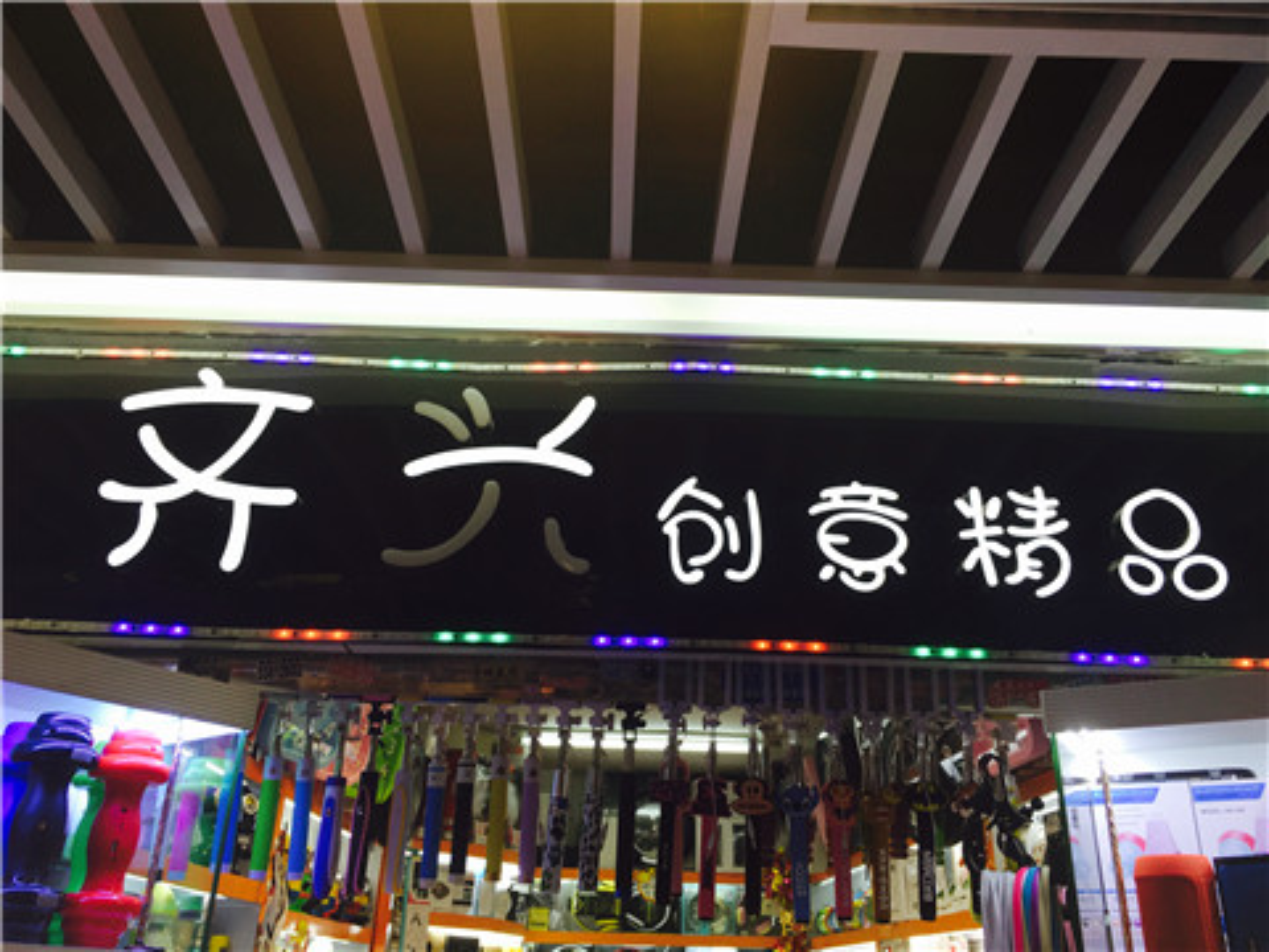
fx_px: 1063
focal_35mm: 29
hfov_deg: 61.7
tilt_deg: +26.6
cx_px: 634
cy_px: 476
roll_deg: -2.3
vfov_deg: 48.2
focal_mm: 4.15
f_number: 2.2
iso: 40
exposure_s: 1/100
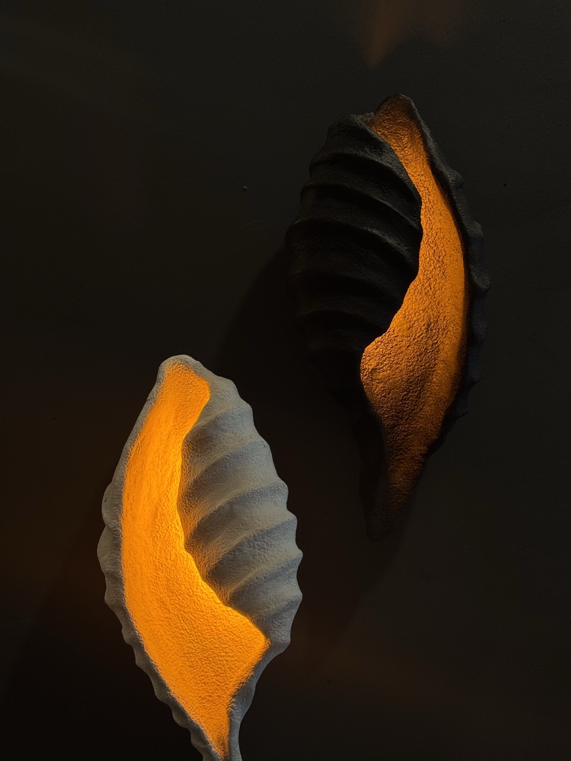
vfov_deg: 34.9
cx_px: 320
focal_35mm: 55
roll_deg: +1.8
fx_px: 1210
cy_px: 415
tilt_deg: +2.1
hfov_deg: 26.5
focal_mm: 6.76
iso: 50
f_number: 1.78
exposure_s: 1/50
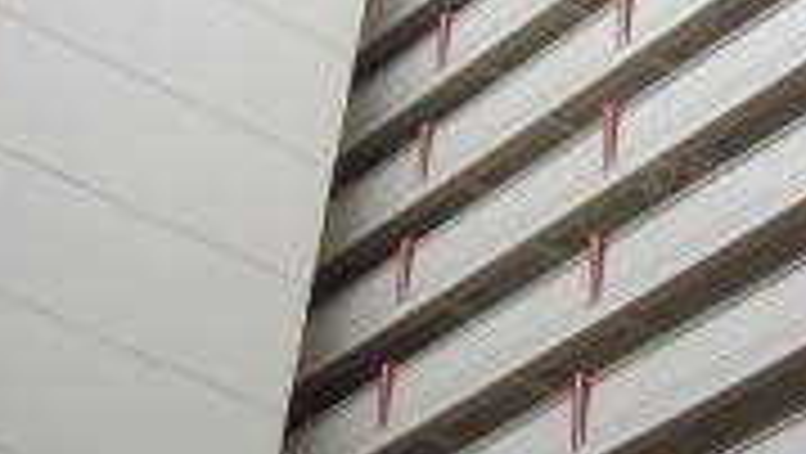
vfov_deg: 9.5
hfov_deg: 16.5
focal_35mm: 124
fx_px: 2652
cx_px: 977
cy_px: -270
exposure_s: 1/500
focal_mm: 6.2
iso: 80
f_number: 2.8
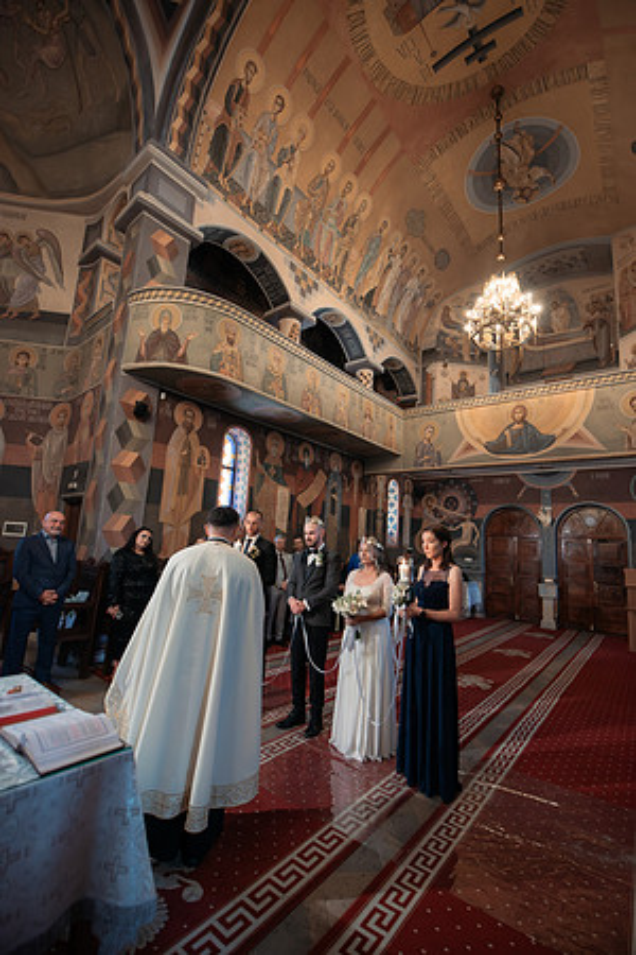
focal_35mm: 15
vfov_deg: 100.4
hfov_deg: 77.3
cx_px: 318
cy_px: 478
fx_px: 397
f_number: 2.8
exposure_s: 1/200
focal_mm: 15
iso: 3200
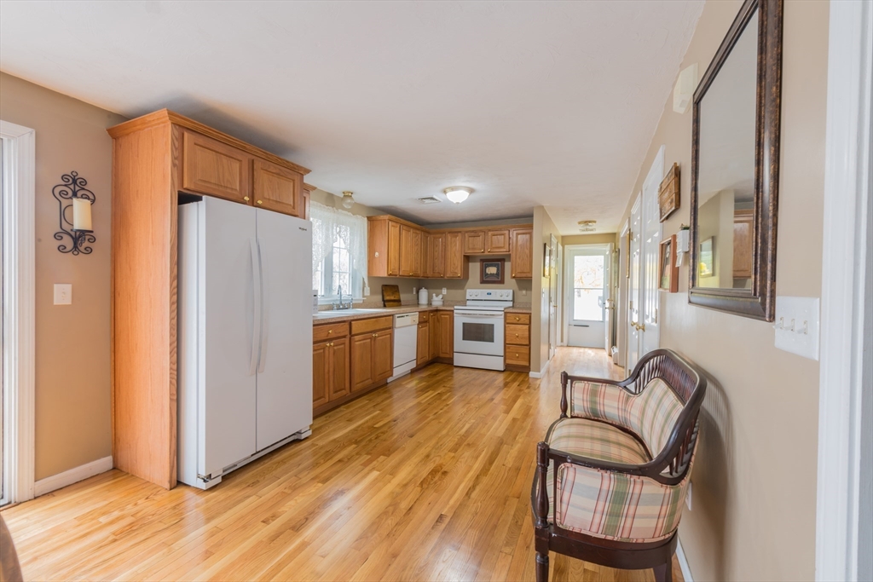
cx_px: 436
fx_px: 340
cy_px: 291
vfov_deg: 81.2
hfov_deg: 104.2
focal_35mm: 14
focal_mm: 14
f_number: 16
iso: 100
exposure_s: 2
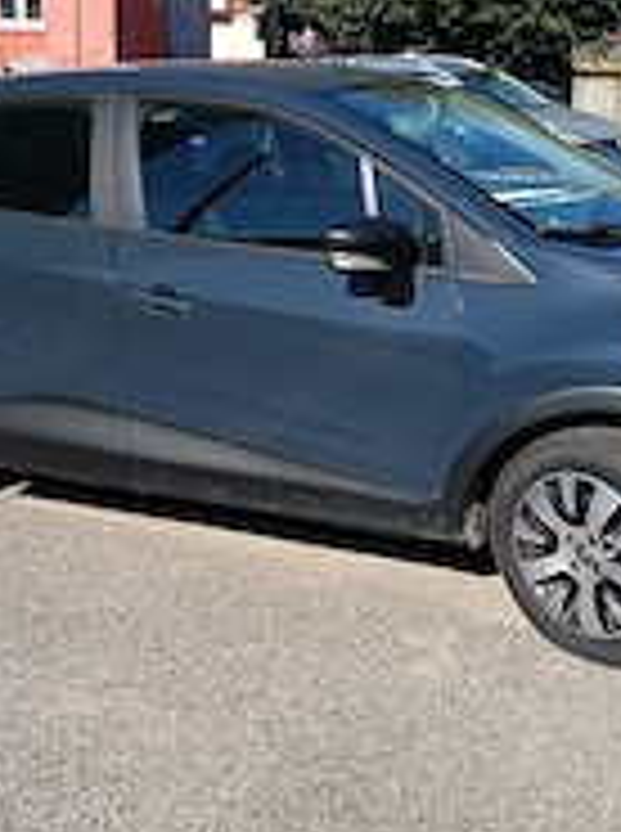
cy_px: 427
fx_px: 1248
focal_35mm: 52
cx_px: 202
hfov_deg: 27.8
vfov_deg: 36.9
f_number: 1.75
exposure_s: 1/393
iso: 100
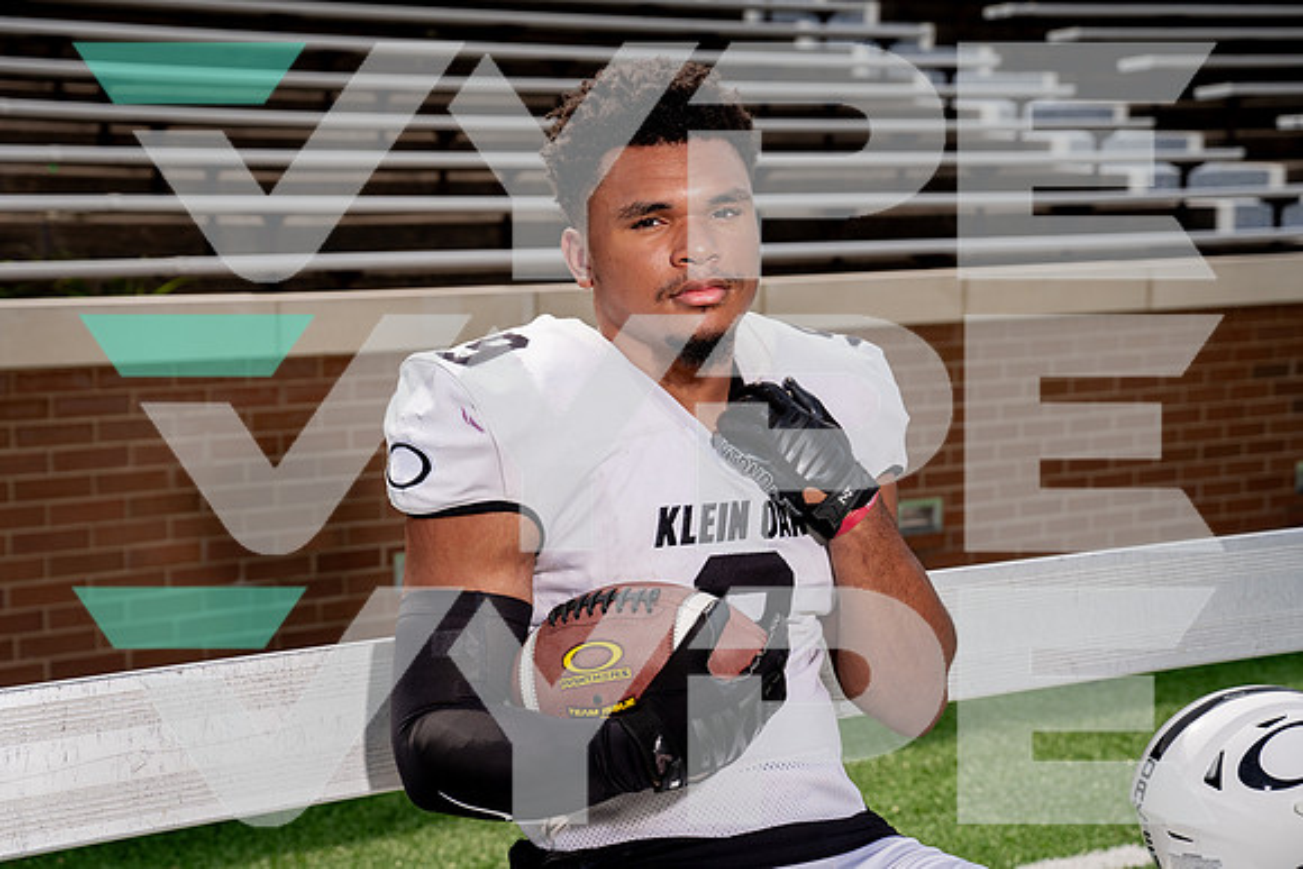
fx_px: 2251
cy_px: 434
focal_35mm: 62
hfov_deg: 32.3
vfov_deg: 21.9
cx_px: 652
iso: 100
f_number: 5
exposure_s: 1/640
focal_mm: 62
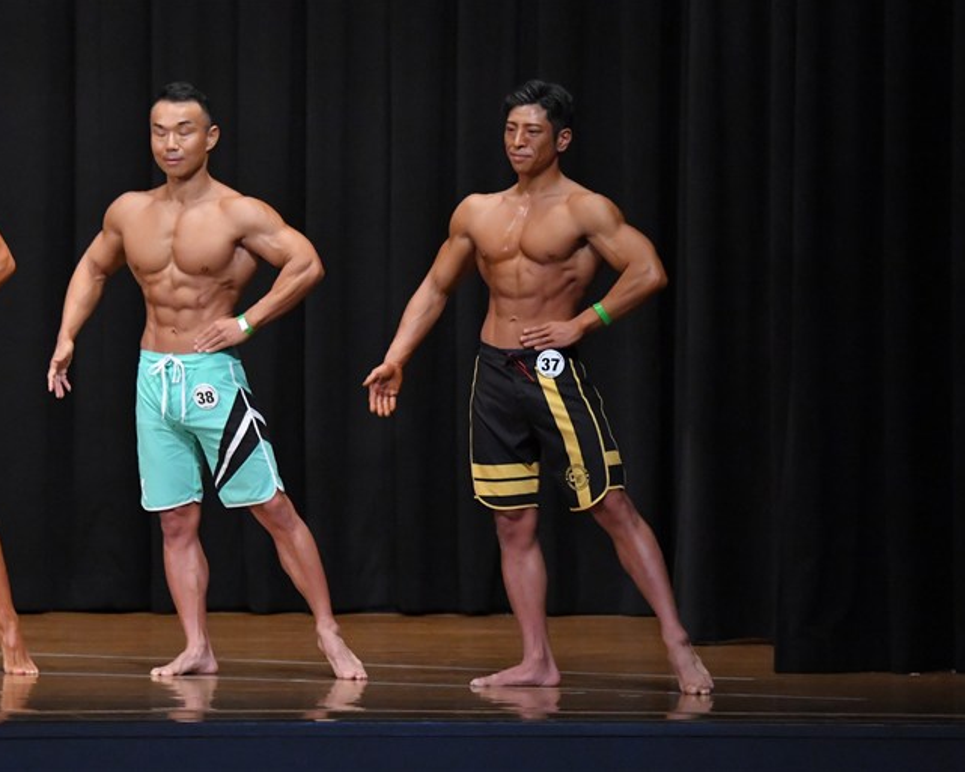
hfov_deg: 8.4
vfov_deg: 6.8
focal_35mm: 229
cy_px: 385
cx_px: 455
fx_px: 6541
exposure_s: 1/400
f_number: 5.6
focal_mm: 135
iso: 8000
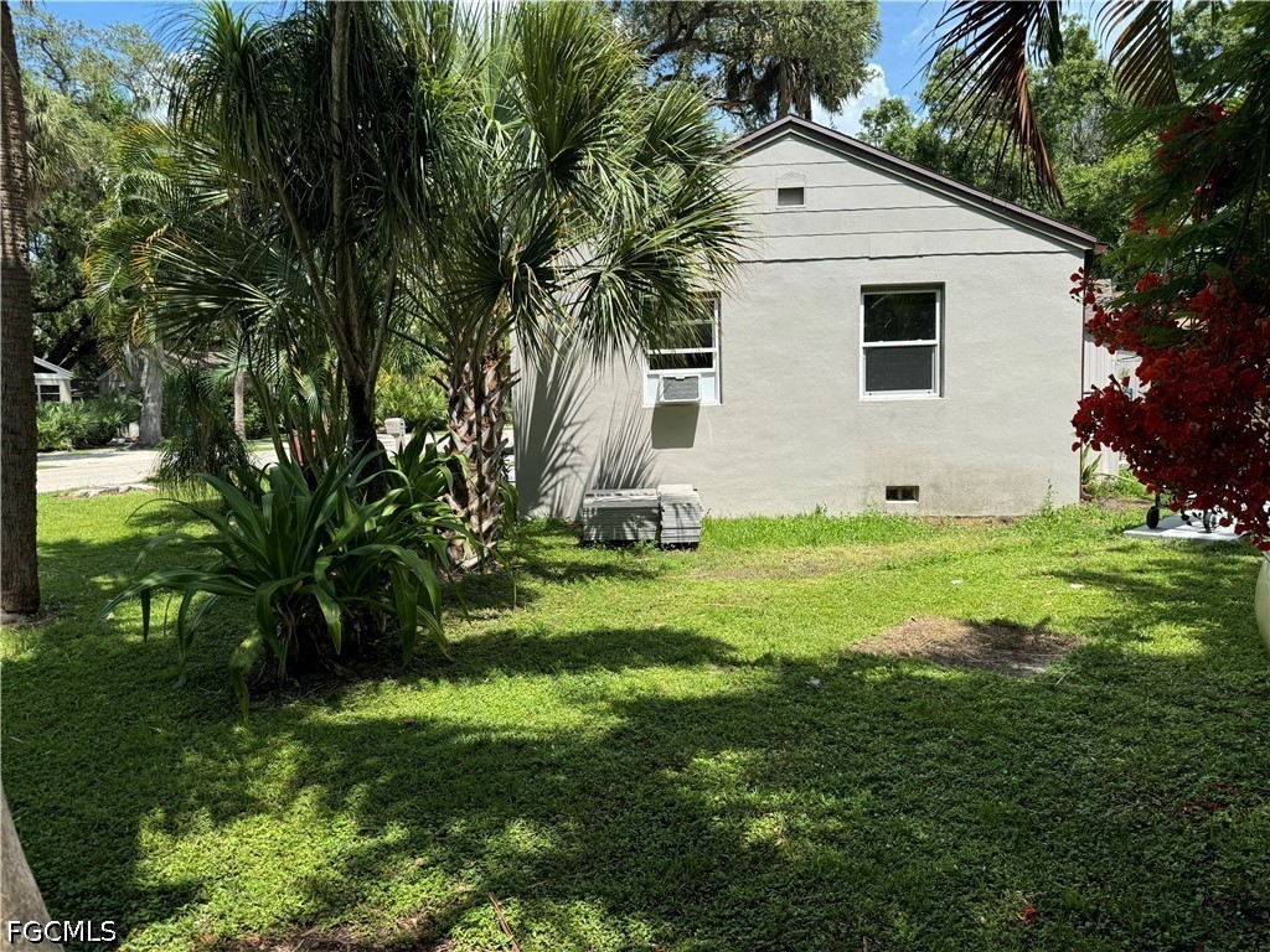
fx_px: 881
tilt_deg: -5.0
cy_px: 476
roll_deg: +1.6
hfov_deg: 71.6
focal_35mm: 24
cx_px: 635
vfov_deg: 56.8
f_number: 1.78
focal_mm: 6.76
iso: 80
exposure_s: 1/2959
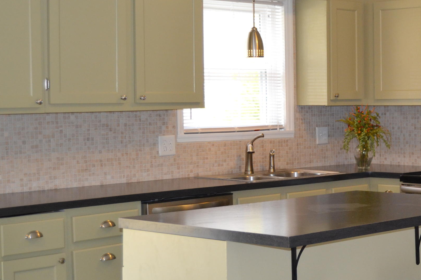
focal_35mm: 84
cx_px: 358
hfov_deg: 23.7
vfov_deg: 16.3
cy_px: 156
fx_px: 982
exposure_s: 1/60
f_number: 4.2
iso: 900
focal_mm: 30
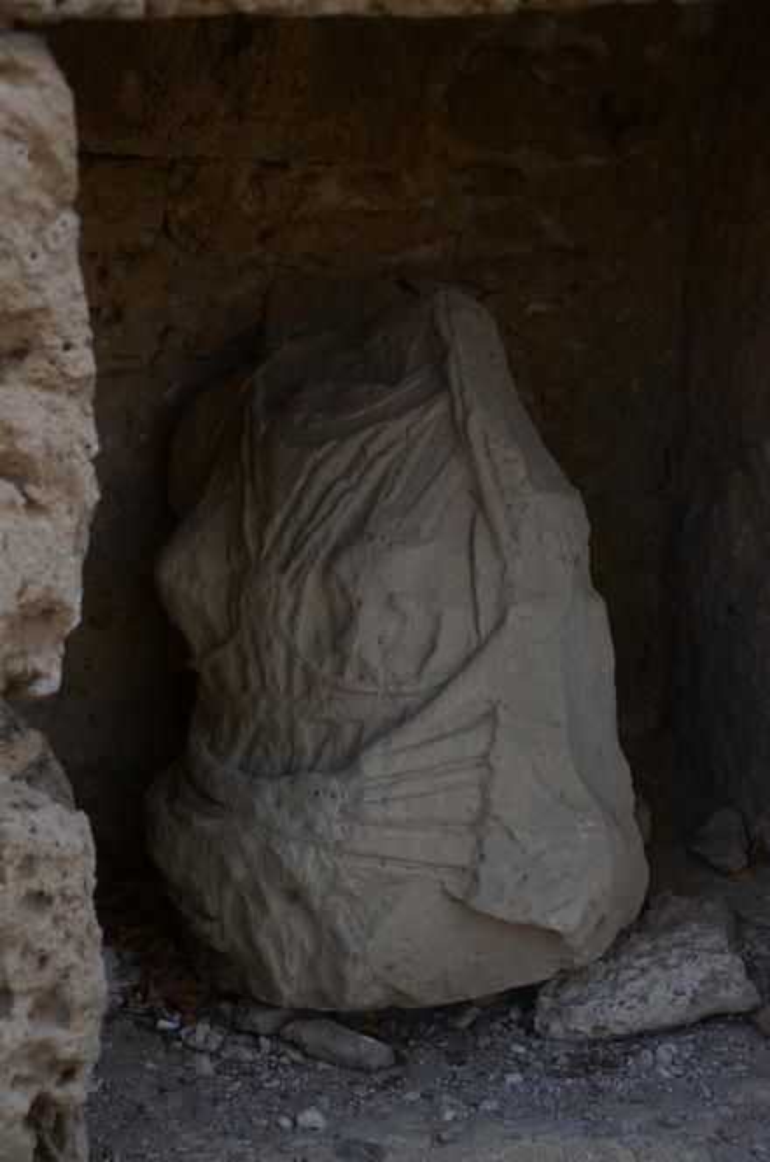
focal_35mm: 93
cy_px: 581
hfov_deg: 14.6
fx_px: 2996
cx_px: 385
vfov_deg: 21.9
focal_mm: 62
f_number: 5.3
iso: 250
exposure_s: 1/500
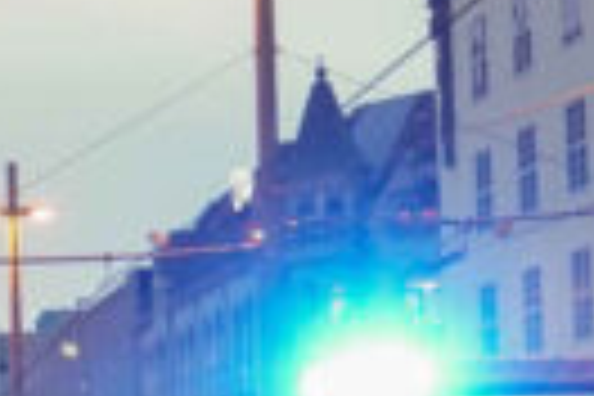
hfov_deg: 10.9
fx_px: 2607
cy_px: 540
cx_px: -855
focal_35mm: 158
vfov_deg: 8.5
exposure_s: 1/125
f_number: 4
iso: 3200
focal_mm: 29
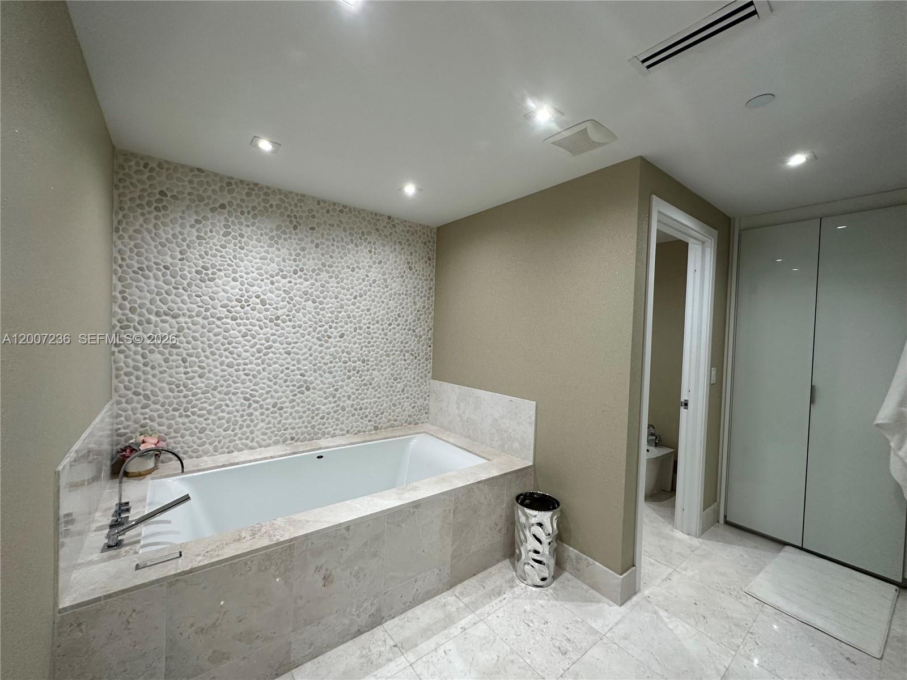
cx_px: 454
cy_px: 340
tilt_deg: -2.1
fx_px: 367
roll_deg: -2.5
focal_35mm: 14
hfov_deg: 102.1
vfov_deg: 85.7
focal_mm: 2.22
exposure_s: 1/120
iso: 200
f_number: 2.2
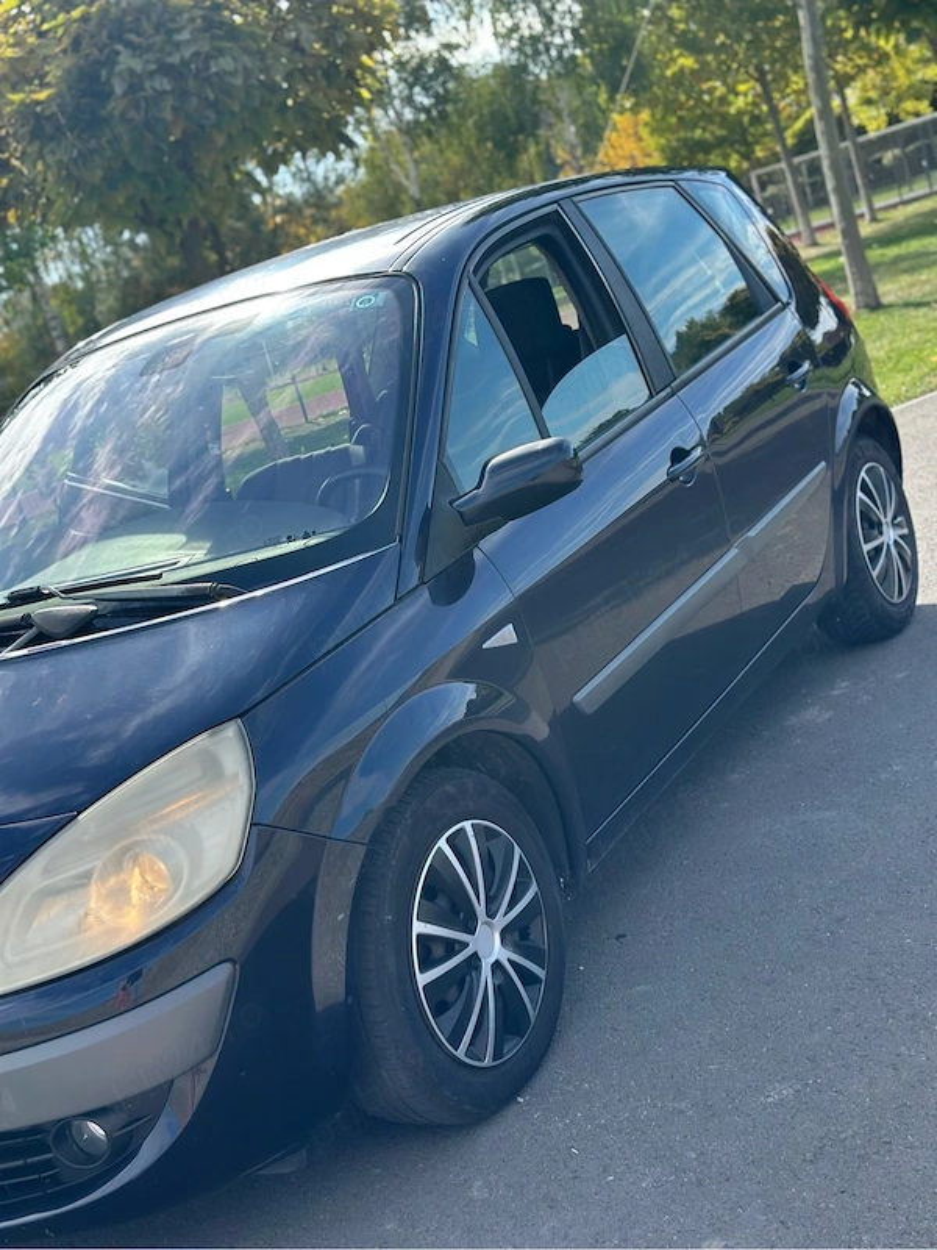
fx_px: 1732
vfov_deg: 39.7
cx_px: 468
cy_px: 625
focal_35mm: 48
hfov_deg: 30.3
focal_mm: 6.86
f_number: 1.78
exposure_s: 1/1953
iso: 80
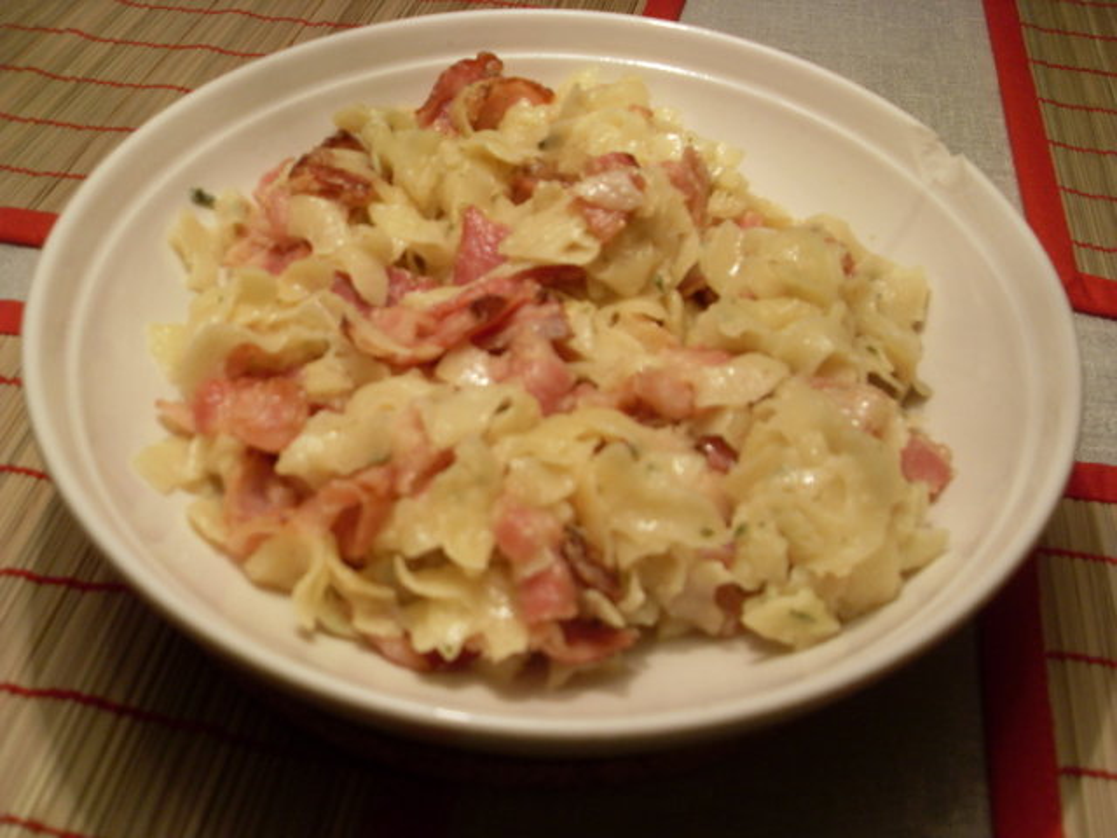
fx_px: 1129
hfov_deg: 52.6
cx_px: 558
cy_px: 419
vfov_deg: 40.7
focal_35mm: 35
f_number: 2.8
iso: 100
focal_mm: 6.3
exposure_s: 1/45
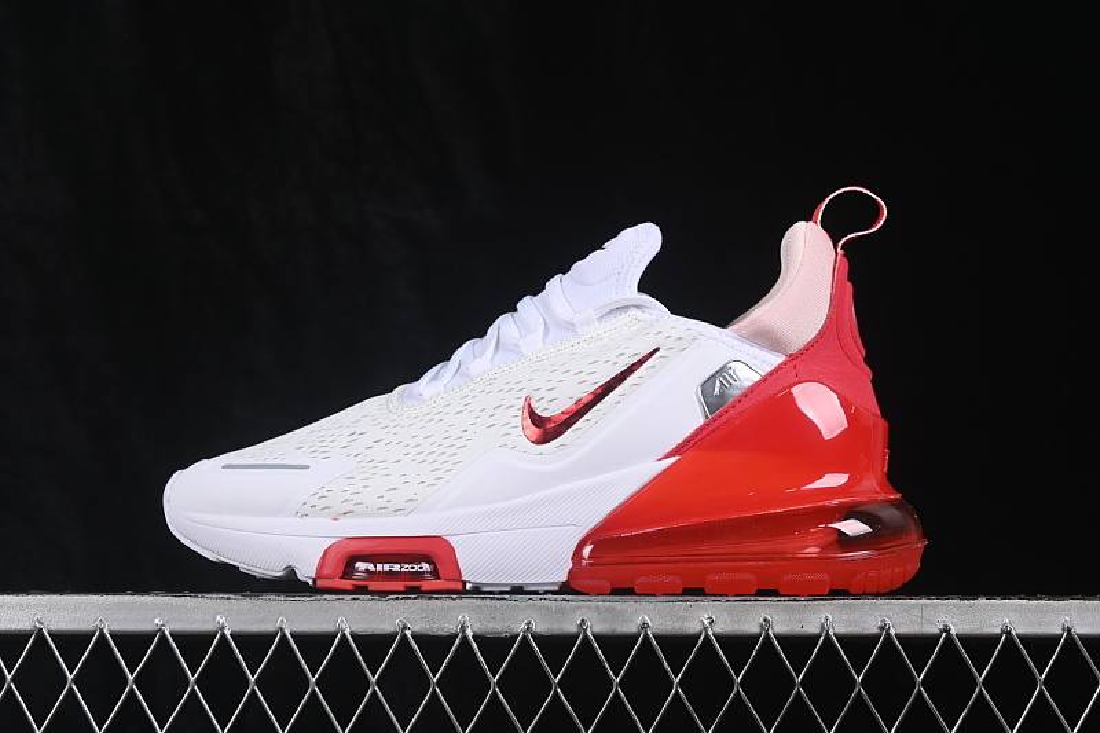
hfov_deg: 27.0
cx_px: 550
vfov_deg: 18.2
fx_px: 2291
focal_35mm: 75
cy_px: 366
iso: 160
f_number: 8
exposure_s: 1/80
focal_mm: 50
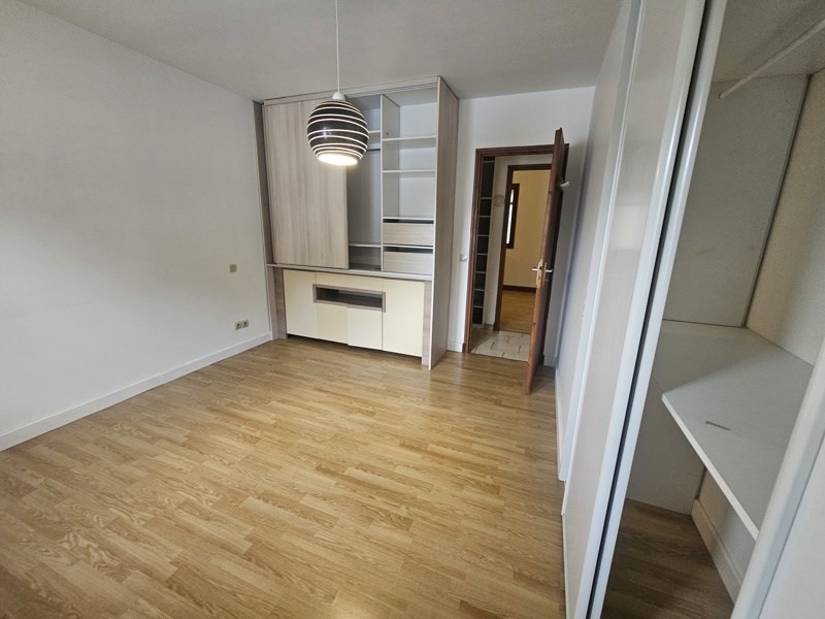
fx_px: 310
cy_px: 310
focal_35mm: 13
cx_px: 412
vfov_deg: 89.9
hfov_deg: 106.2
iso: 320
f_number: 2.2
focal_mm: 2.2
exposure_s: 1/33.3
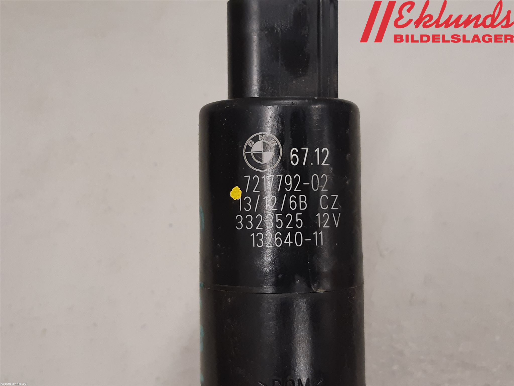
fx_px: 386
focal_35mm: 26
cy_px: 193
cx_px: 257
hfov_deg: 67.3
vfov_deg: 53.1
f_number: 1.7
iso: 125
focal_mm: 3.93
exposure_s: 1/50
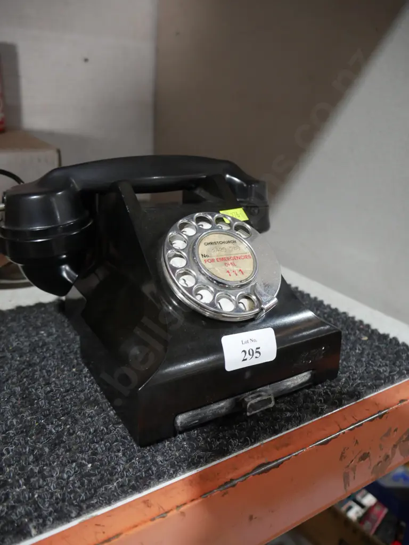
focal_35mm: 28
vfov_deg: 63.4
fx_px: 441
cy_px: 272
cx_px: 204
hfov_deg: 49.7
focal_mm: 14
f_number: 3.5
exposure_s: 1/60
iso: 800
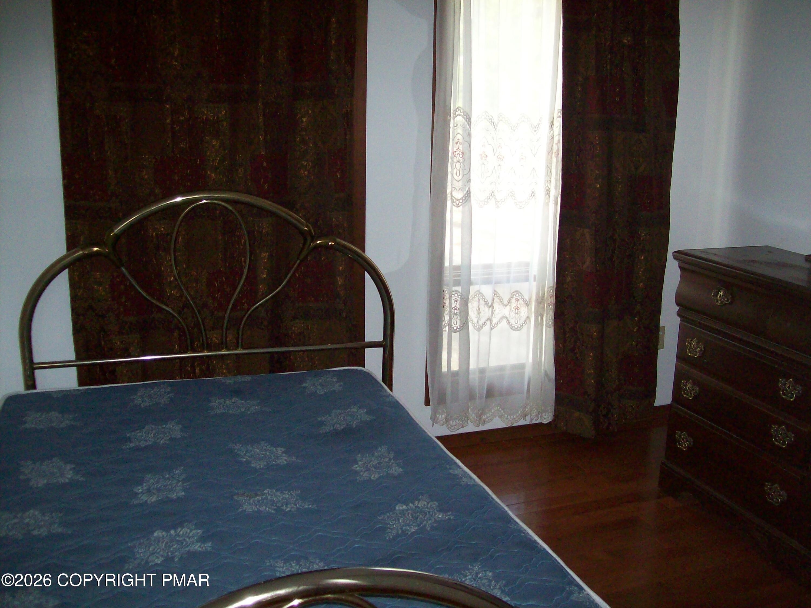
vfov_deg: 39.7
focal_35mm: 36
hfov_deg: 51.4
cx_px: 406
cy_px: 304
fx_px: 843
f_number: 2.7
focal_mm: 6
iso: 200
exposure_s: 1/64
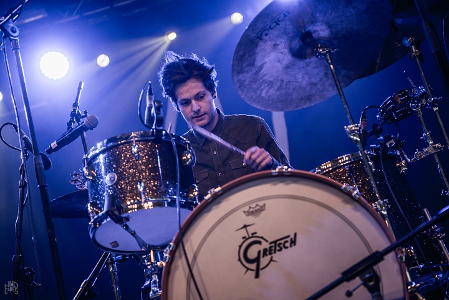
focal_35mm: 70
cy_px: 150
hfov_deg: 28.8
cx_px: 224
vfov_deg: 19.5
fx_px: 874
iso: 400
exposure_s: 1/125
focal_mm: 70
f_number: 2.8
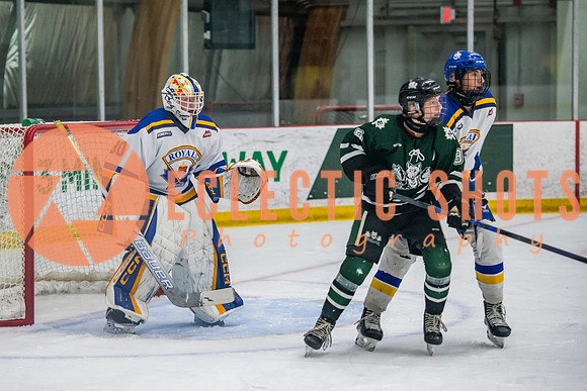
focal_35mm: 138
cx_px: 224
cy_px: 196
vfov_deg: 9.9
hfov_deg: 14.8
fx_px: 2258
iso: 2000
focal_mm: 112
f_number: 3.2
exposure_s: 1/640
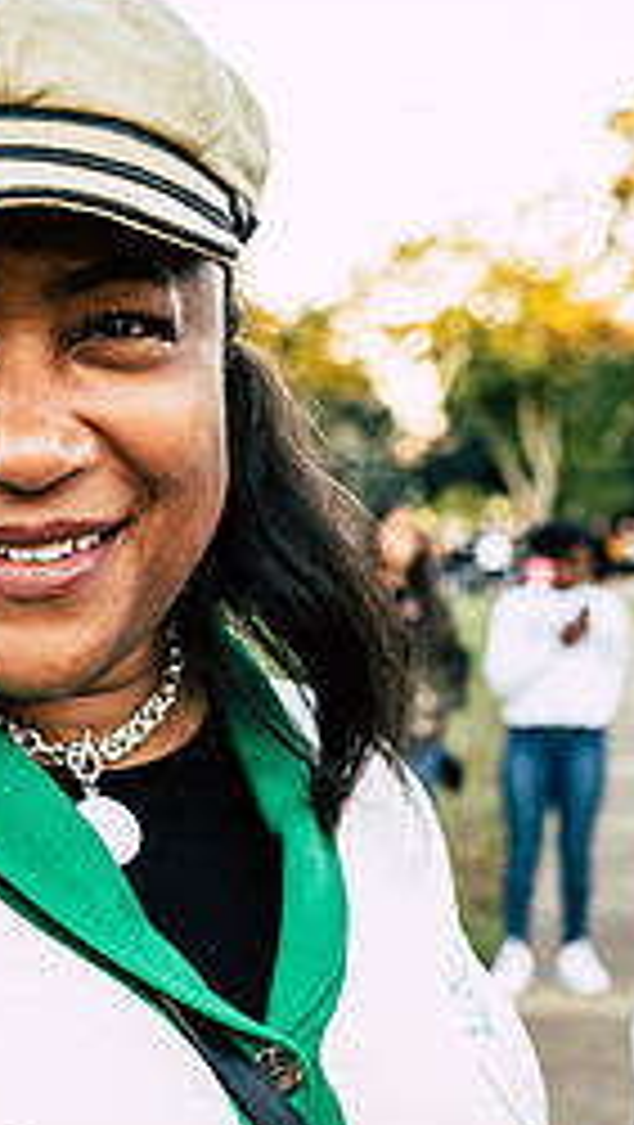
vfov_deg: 31.7
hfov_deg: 18.8
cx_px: 247
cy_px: 945
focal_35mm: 64
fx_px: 1909
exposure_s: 1/200
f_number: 3.2
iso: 800
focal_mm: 23
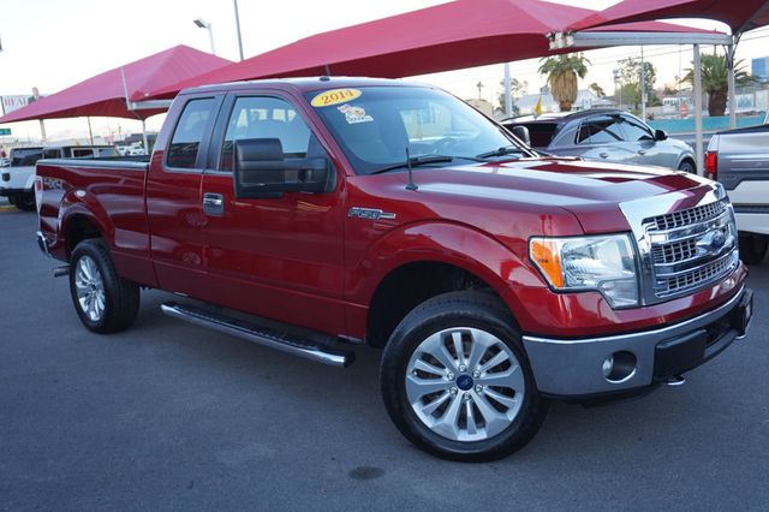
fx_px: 672
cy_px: 256
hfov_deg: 59.5
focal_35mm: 32
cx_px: 384
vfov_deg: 41.7
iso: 100
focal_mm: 21
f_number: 4
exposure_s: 1/60
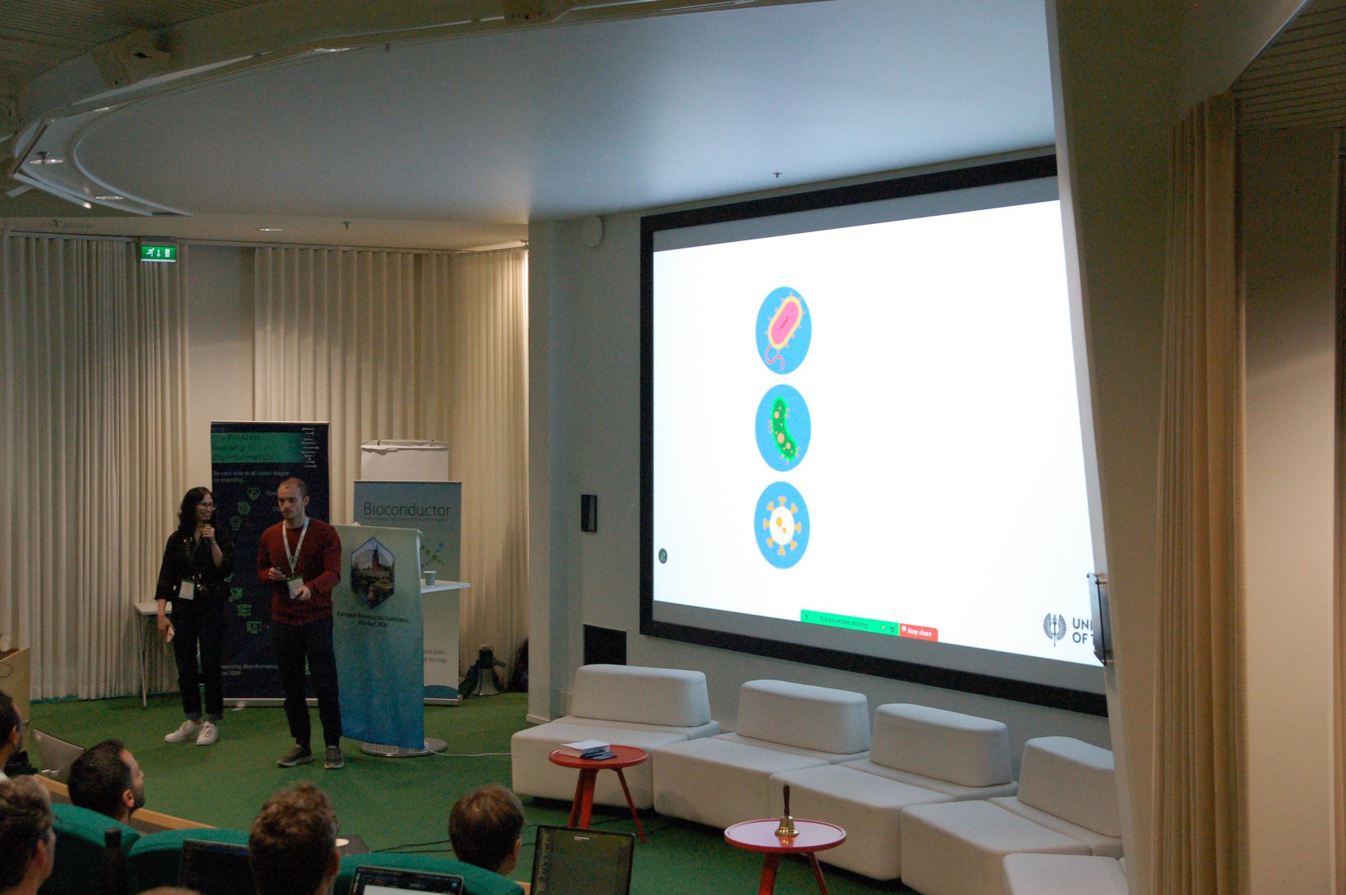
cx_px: 673
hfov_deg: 42.4
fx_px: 1737
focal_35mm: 46
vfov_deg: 28.9
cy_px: 448
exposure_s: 1/125
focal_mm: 31
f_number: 5.6
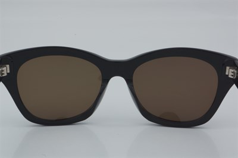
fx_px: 545
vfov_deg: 16.5
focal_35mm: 82
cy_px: 79
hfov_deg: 24.6
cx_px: 119
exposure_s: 1/4
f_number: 32
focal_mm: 55
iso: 100
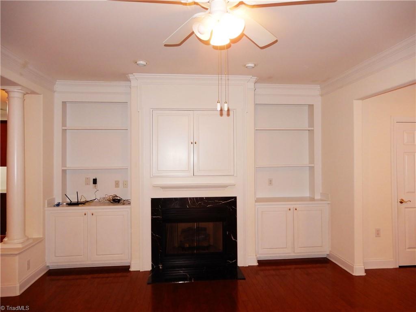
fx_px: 288
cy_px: 156
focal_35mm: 24
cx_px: 208
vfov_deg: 56.8
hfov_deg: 71.6
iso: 200
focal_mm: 4.3
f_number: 3.4
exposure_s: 1/30
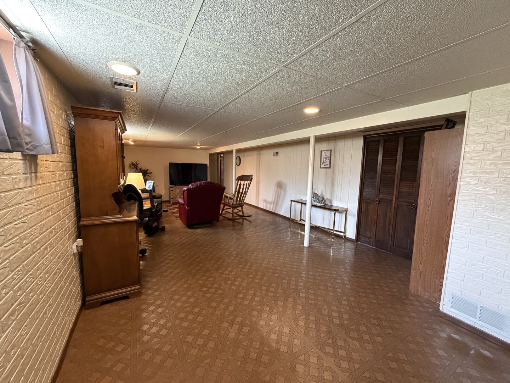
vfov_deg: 85.7
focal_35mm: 14
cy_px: 192
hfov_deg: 102.1
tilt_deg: -6.2
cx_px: 255
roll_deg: -0.9
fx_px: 206
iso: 640
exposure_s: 1/60
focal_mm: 2.22
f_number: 2.2
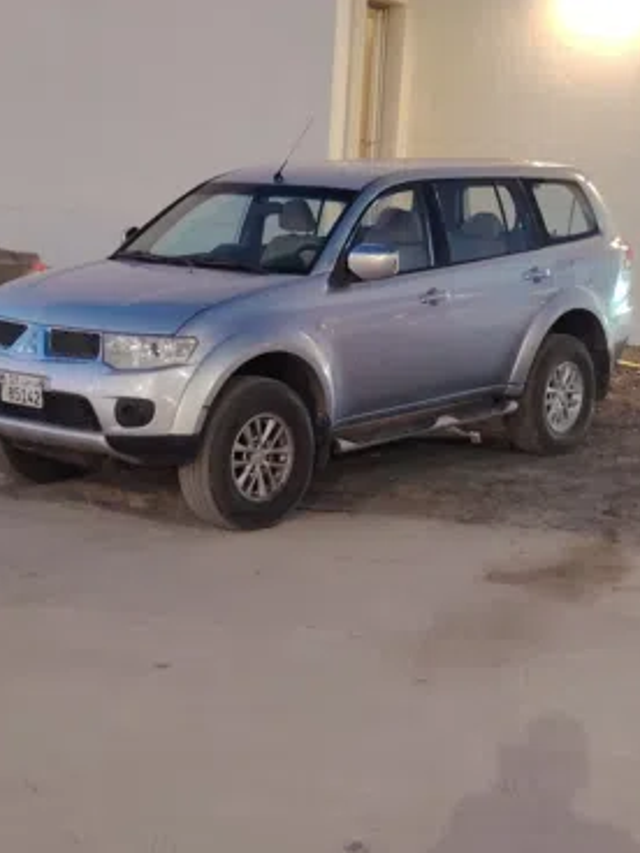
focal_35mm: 62
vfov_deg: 31.2
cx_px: 301
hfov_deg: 23.6
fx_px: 1528
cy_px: 454
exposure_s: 1/16.7
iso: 6720
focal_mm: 5.25
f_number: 1.75
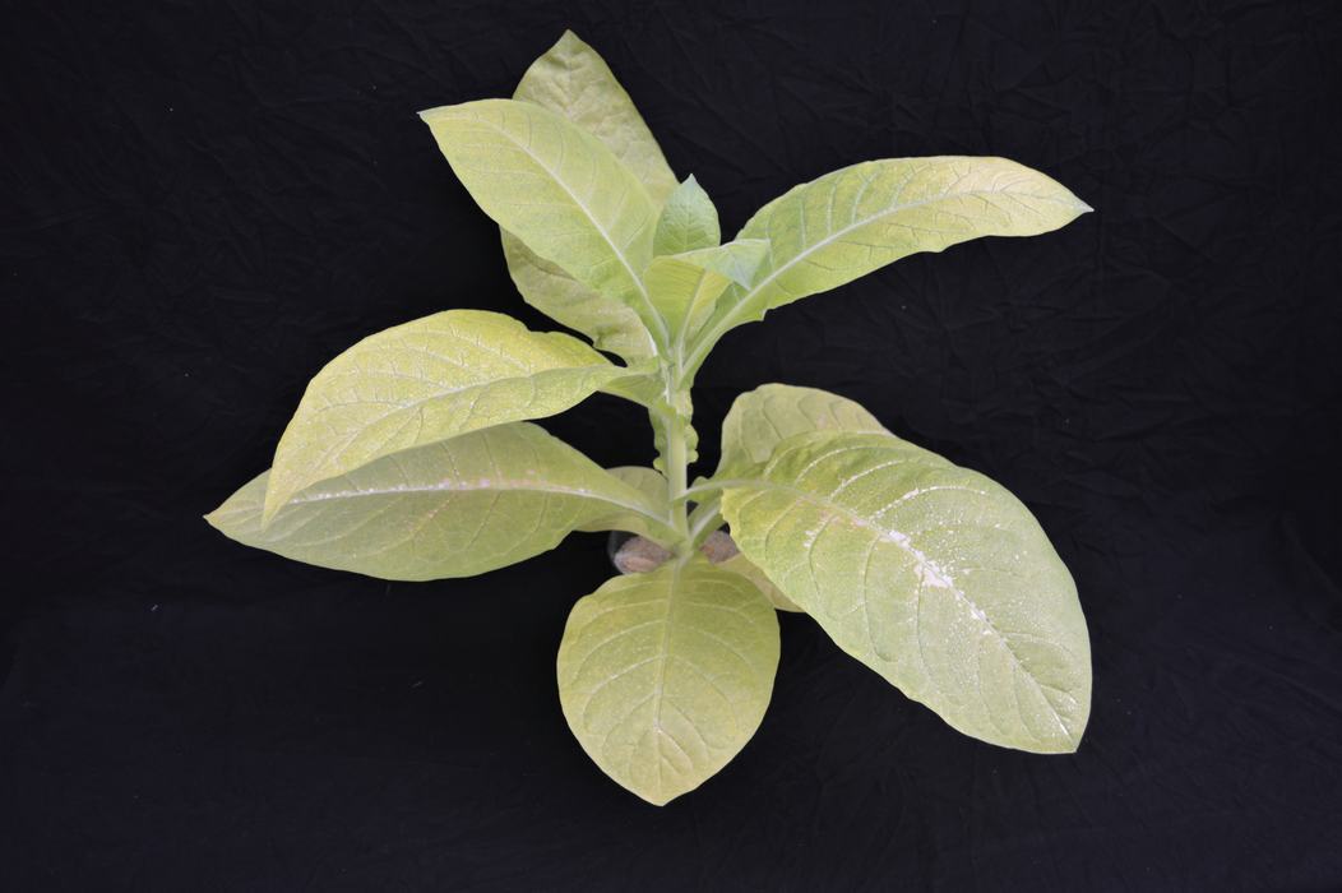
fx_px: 1118
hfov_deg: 62.0
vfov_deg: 43.6
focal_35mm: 30
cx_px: 671
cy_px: 446
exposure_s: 1/40
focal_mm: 20
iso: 100
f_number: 3.8
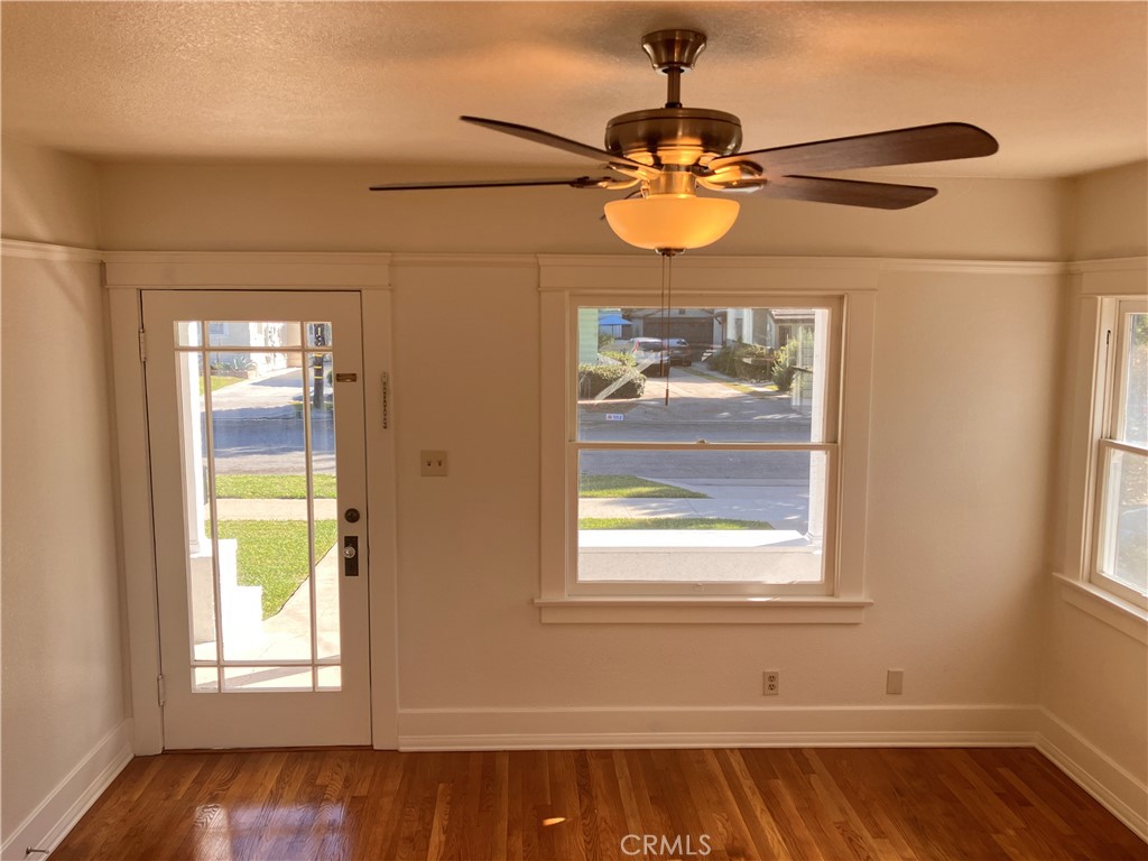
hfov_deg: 63.4
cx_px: 574
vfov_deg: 49.7
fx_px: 929
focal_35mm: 28
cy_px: 430
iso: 32
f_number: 1.8
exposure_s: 1/140
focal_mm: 3.99
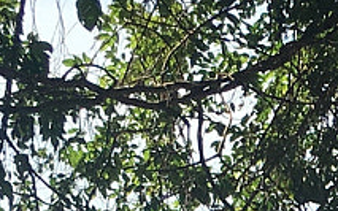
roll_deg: -1.8
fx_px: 2127
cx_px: 646
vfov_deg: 5.3
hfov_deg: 8.7
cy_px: 711
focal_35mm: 231
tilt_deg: -7.0
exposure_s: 1/1304
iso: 25
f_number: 2.2
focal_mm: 4.15
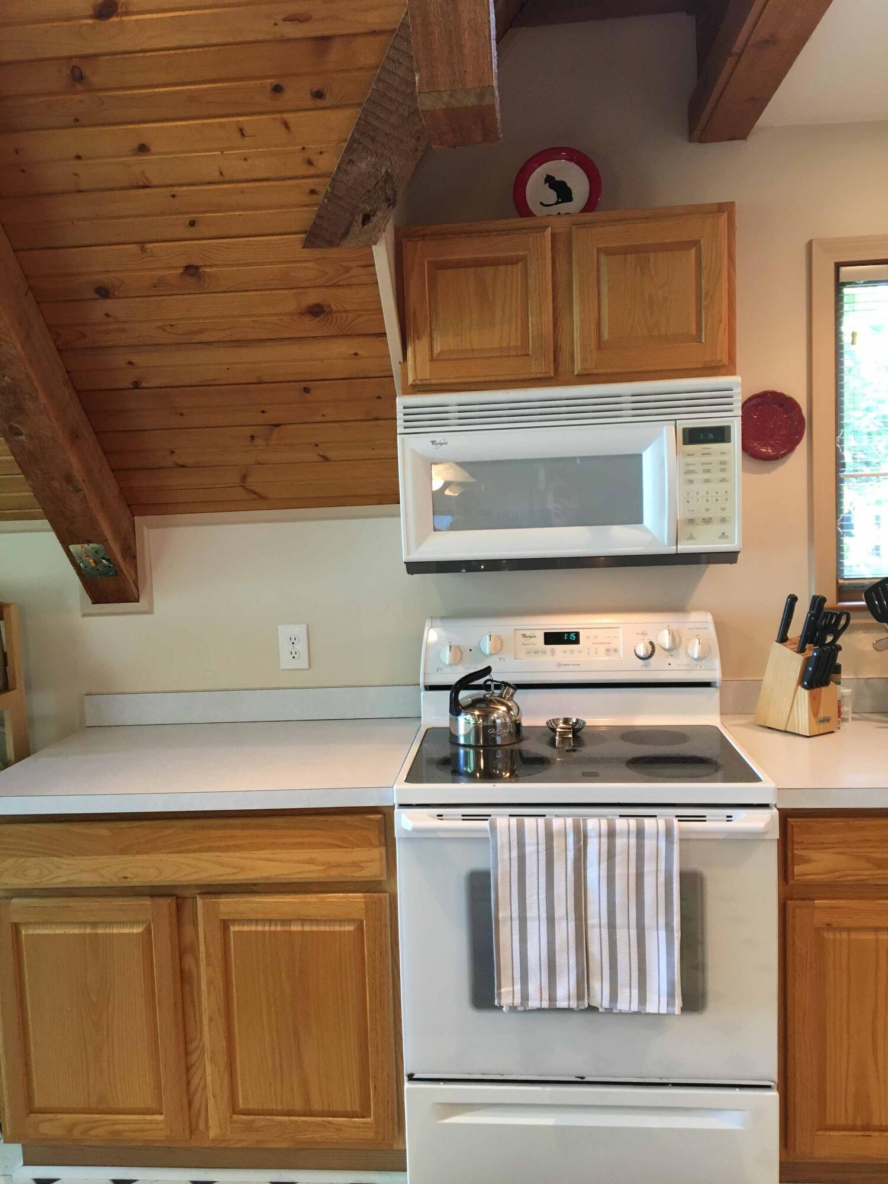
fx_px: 992
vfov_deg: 61.7
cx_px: 444
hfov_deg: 48.2
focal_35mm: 29
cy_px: 592
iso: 100
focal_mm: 4.15
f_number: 2.2
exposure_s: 1/30
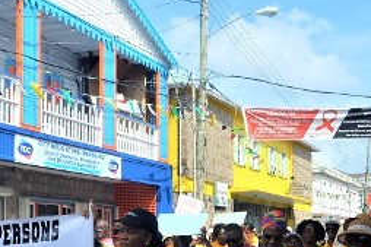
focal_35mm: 68
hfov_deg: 29.6
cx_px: 164
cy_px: 223
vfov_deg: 19.6
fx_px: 700
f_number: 8
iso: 100
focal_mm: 18
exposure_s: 1/250
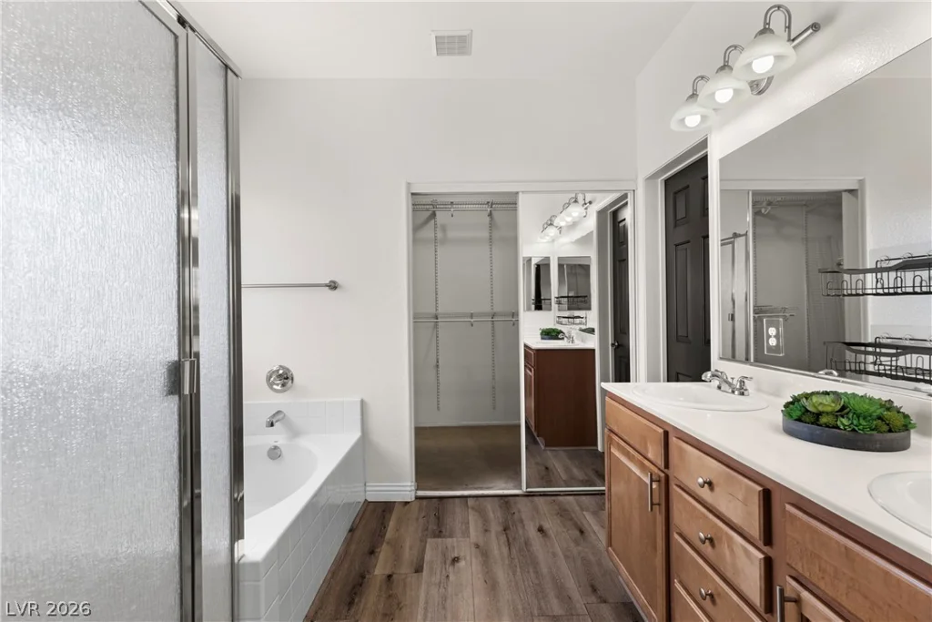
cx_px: 466
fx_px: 440
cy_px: 311
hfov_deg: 93.3
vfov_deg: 70.5
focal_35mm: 17
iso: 400
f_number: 7.1
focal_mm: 17
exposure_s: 1/25
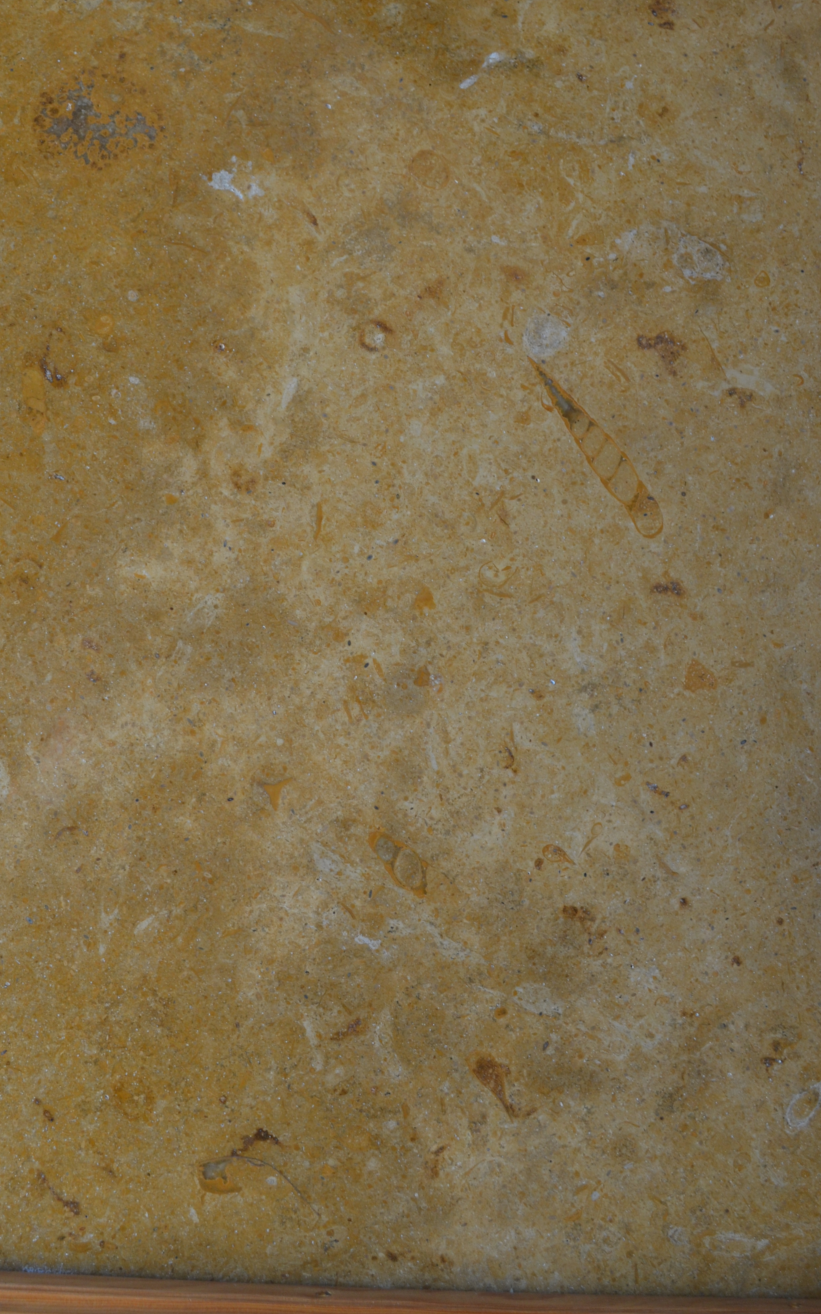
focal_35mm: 42
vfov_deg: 46.9
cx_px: 286
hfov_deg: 30.4
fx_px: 1504
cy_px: 531
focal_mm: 22
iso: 400
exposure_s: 1/125
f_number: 5.6
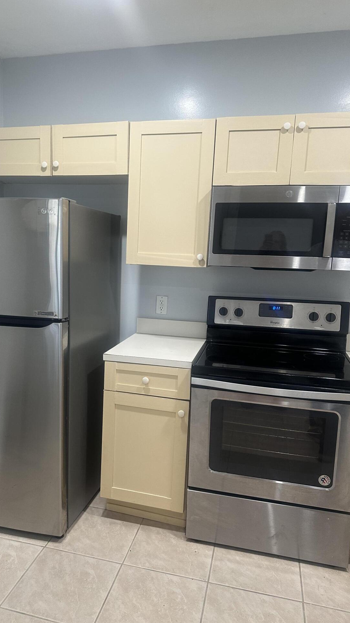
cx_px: 134
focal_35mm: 27
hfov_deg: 42.6
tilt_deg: -8.7
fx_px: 446
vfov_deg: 69.9
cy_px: 316
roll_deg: -2.7
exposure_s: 1/60
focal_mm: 6.86
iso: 200
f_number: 1.78
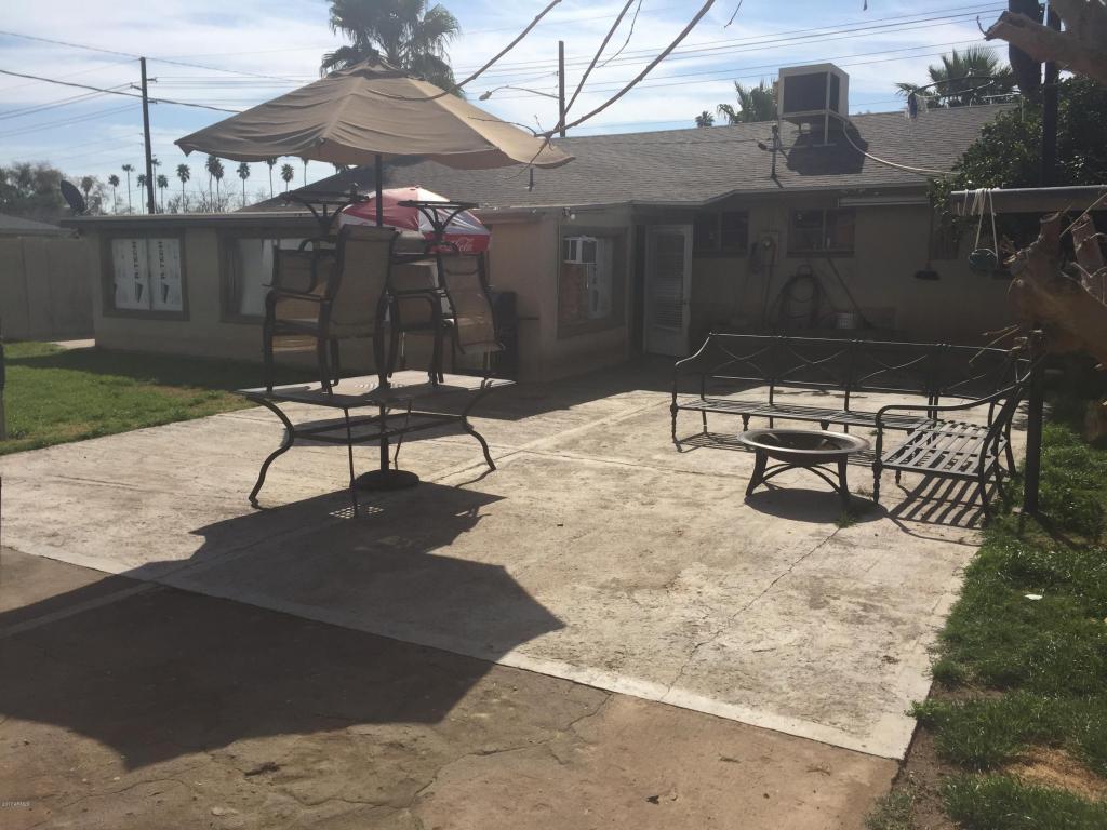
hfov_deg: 61.7
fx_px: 927
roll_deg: -1.5
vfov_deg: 48.2
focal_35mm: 29
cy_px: 415
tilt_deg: -8.9
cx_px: 554
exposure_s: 1/4405
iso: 32
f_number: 2.2
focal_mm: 4.15
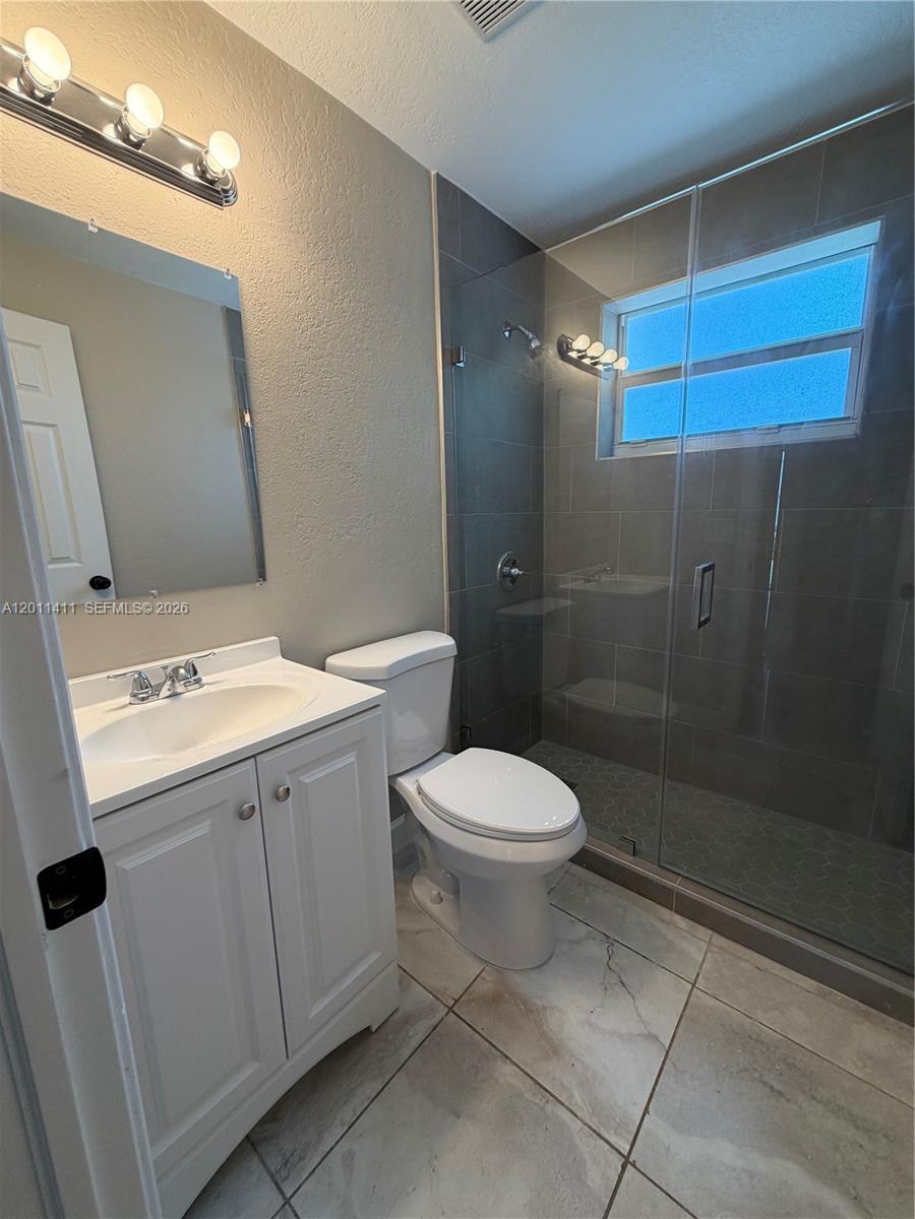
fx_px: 493
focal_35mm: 14
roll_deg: +0.4
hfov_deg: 85.7
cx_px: 458
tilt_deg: -10.9
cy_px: 610
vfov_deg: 102.1
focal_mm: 2.22
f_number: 2.2
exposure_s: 1/120
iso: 125
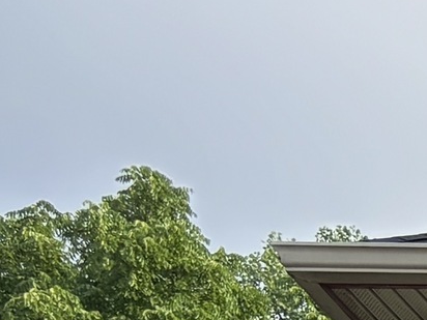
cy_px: 990
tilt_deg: +11.3
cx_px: 1443
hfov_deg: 8.1
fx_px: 2393
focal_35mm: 194
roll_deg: -0.7
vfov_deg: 6.8
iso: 50
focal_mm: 5.96
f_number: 1.6
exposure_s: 1/1115
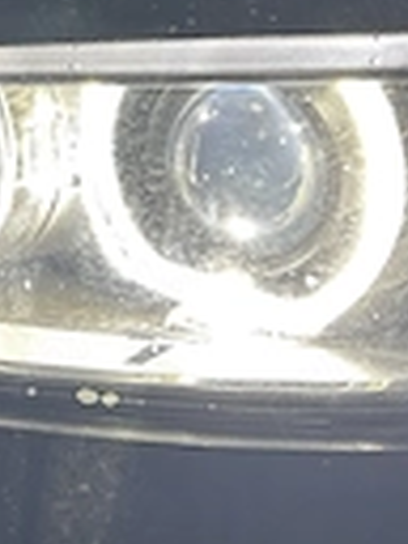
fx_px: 1273
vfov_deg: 23.6
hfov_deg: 17.5
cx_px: -51
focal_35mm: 81
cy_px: 68
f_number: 1.5
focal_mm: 5.7
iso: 64
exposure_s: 1/84
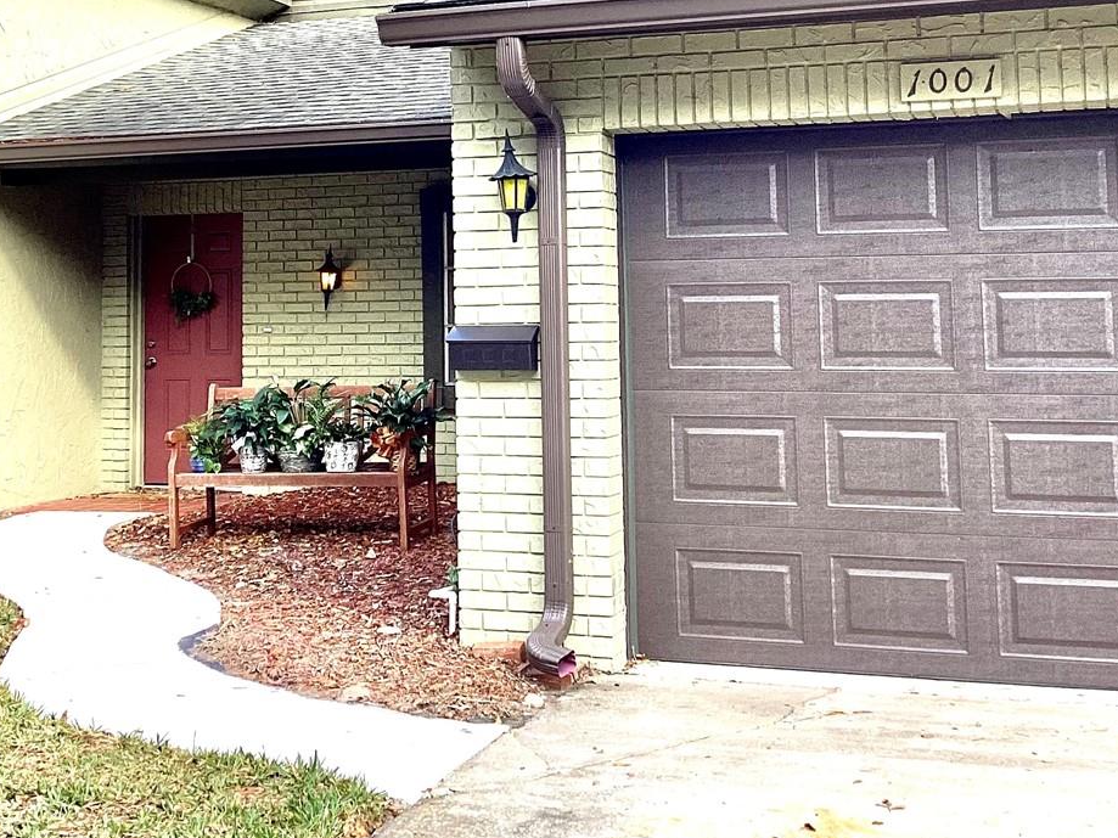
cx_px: 454
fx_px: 1744
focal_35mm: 54
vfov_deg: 26.4
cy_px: 146
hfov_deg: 35.4
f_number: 2.4
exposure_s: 1/286
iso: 25
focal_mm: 3.3
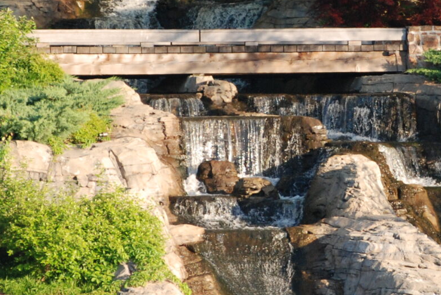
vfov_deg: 1.6
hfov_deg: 2.3
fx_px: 10802
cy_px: 106
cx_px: 356
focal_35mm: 881
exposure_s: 1/500
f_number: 5.3
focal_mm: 180
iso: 400
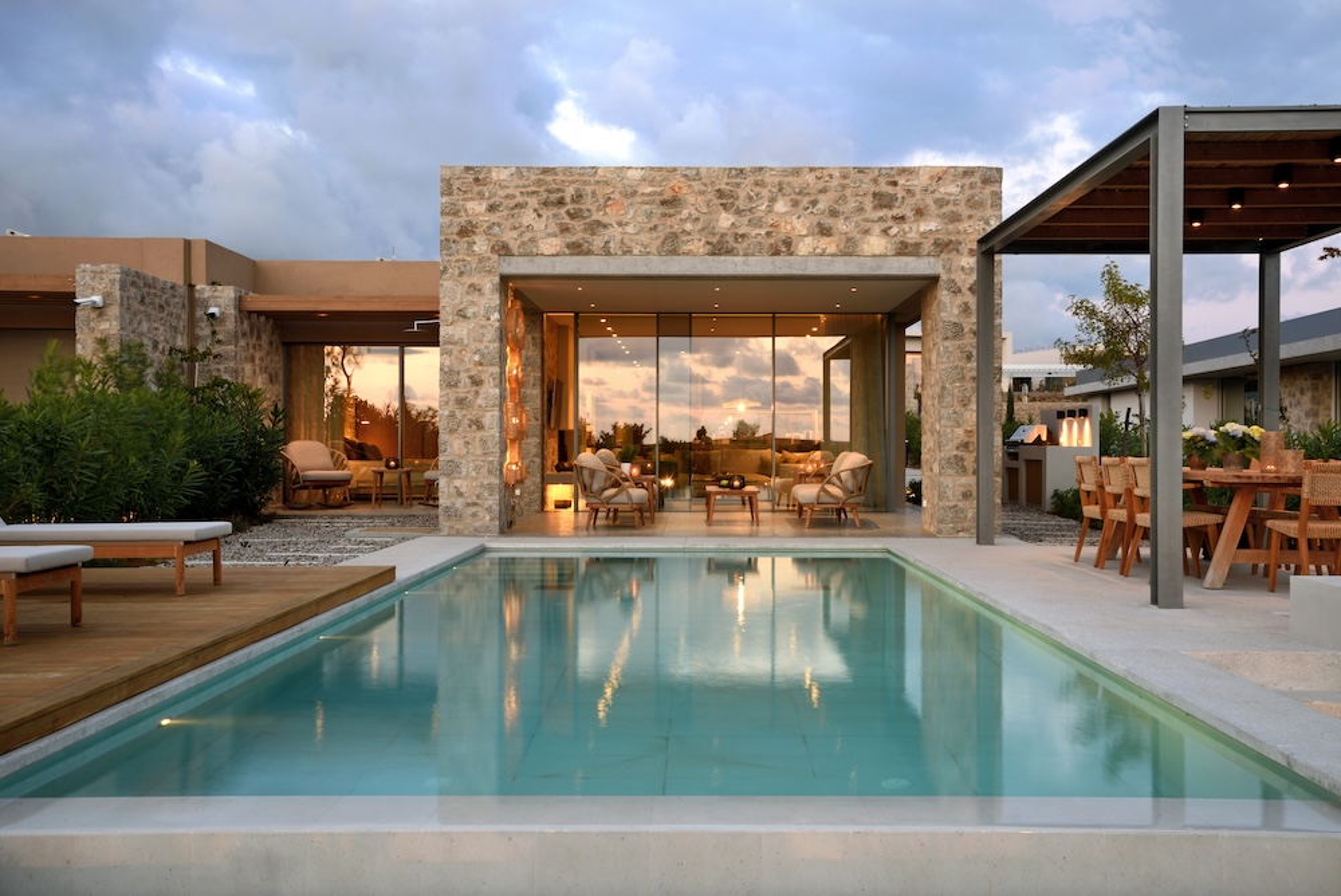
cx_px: 670
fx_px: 1304
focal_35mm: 35
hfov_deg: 54.4
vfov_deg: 37.9
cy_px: 448
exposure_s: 1/1.3
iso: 160
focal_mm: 35
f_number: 11
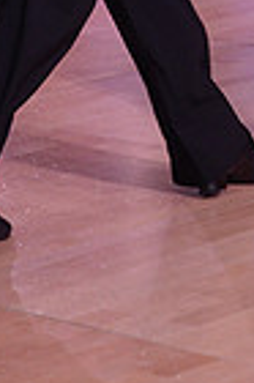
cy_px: -339
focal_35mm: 256
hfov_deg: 5.3
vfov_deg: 7.8
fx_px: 2716
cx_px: 335
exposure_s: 1/250
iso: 2000
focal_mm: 62
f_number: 5.6
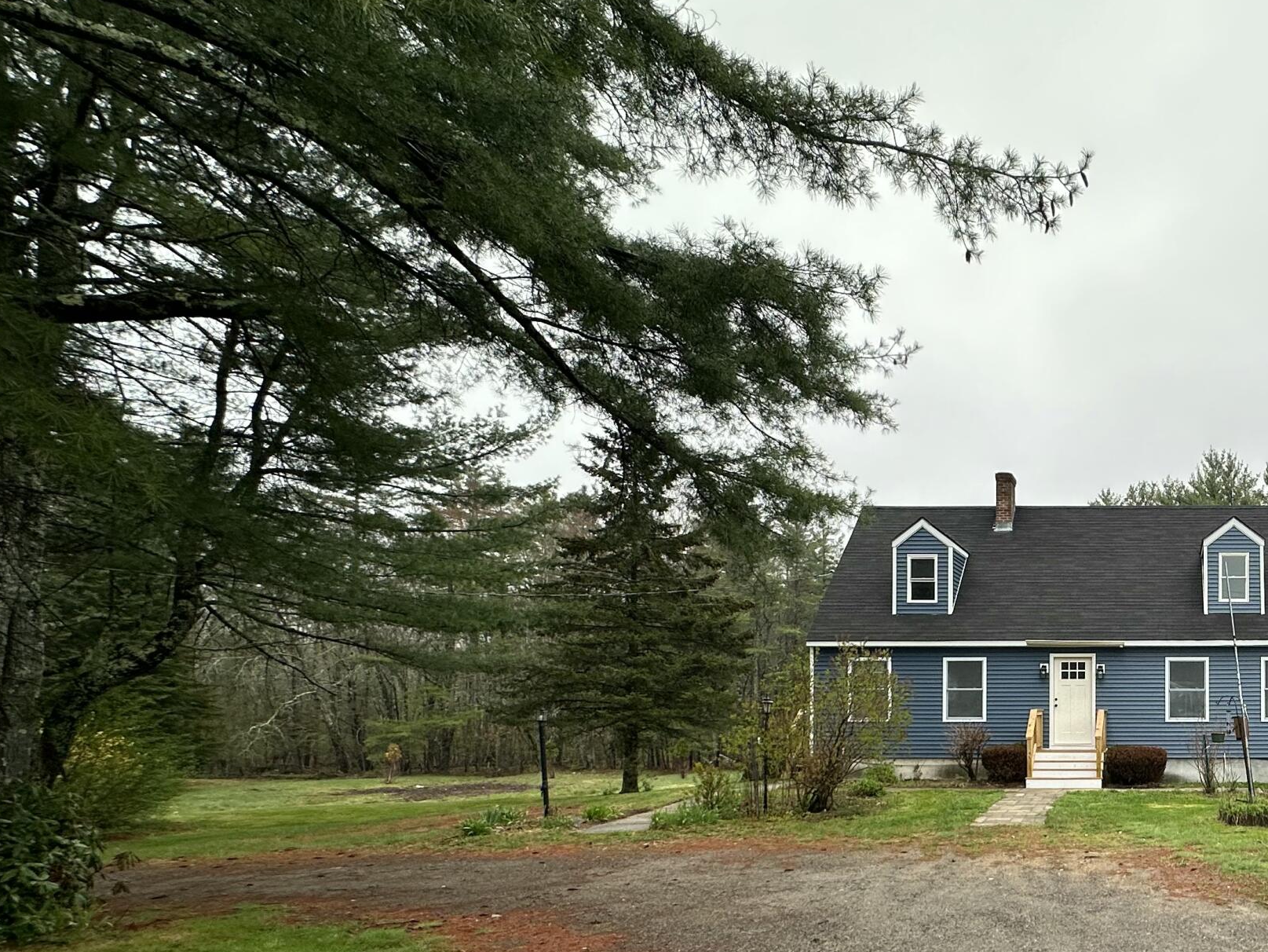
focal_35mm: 26
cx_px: 1156
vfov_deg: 51.4
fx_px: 953
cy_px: 685
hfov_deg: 57.2
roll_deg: +0.5
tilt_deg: +1.4
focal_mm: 2.22
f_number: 2.2
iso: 40
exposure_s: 1/110
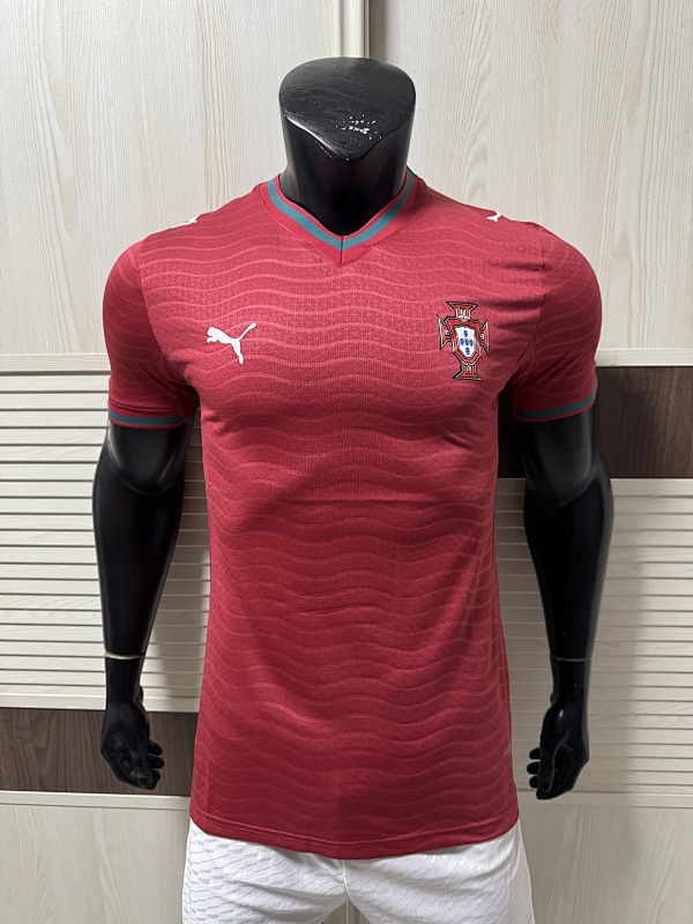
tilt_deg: -13.4
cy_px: 462
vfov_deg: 71.6
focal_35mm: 24
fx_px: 641
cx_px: 346
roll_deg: +0.6
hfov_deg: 56.8
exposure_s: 1/60
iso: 400
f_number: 1.78
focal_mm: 6.76
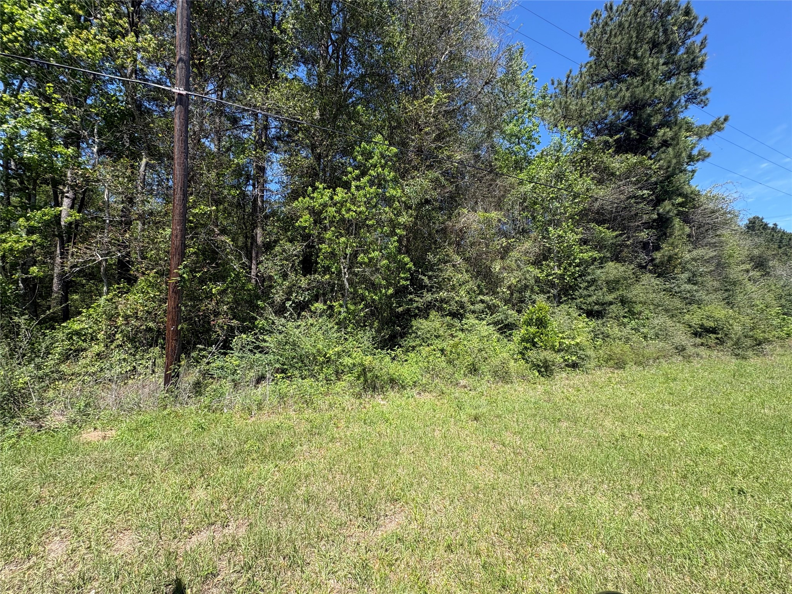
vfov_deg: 85.7
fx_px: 320
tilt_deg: +3.0
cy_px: 297
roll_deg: -0.6
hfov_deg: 102.1
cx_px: 396
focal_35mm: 14
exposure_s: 1/620
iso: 40
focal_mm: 2.22
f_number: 2.2
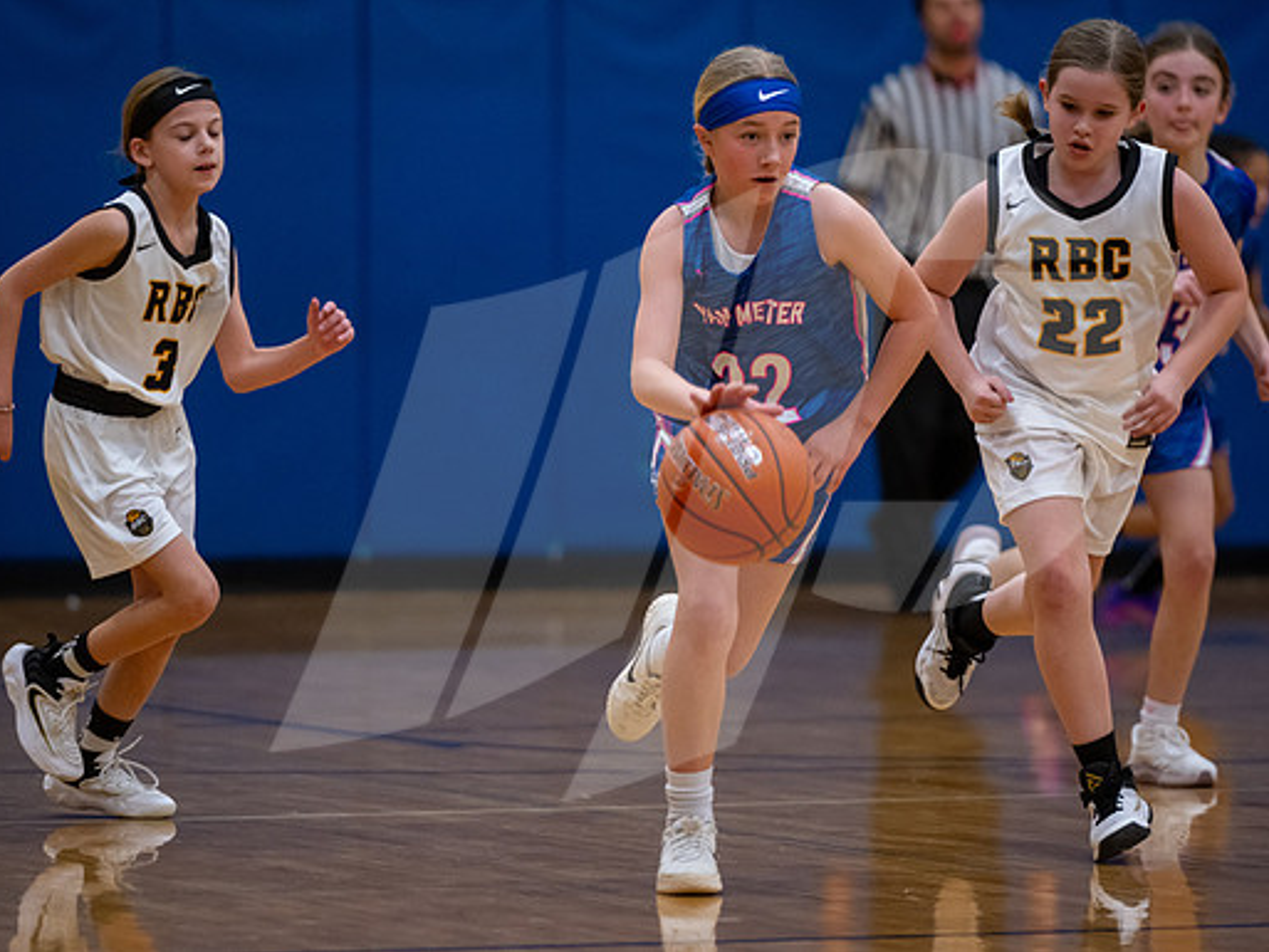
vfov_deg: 6.1
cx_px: 615
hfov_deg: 8.1
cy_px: 427
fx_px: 8947
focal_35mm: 244
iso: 4000
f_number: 2.8
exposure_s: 1/800
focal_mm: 200
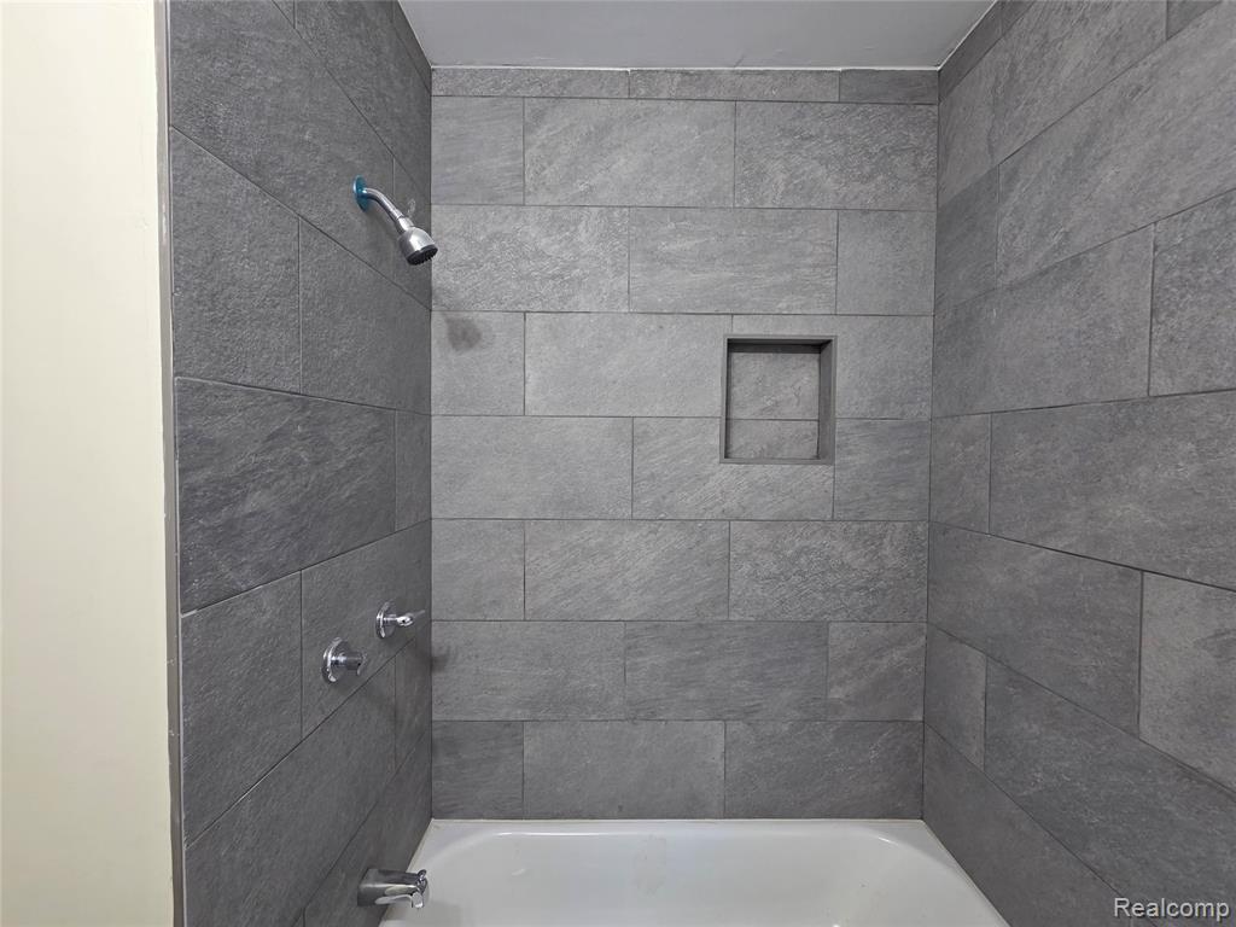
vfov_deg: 89.9
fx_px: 464
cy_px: 464
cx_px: 618
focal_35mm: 13
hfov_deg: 106.2
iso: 160
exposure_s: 1/60
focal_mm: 2.2
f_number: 2.2
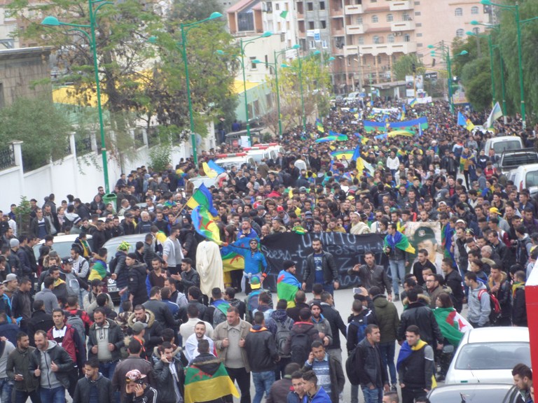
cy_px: 202
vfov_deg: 11.9
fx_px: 1943
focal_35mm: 125
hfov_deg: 15.8
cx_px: 269
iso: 100
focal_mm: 22.5
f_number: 6.3
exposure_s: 1/60
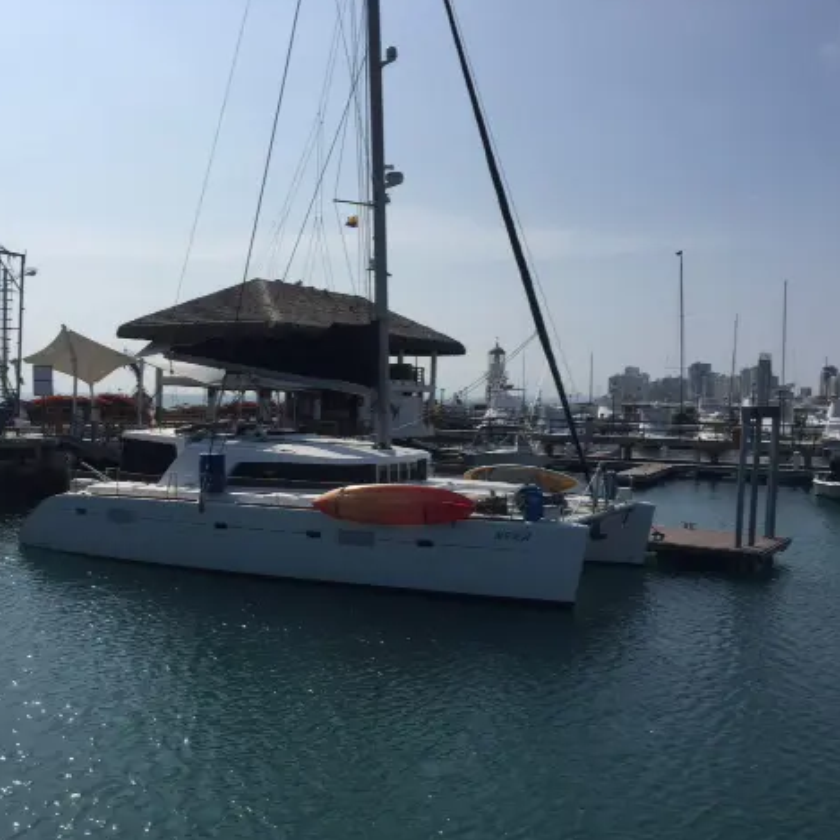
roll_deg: -2.3
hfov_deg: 47.1
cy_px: 421
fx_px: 961
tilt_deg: -4.6
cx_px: 364
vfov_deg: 47.2
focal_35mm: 35
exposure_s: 1/6623
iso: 32
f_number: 2.2
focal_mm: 4.15
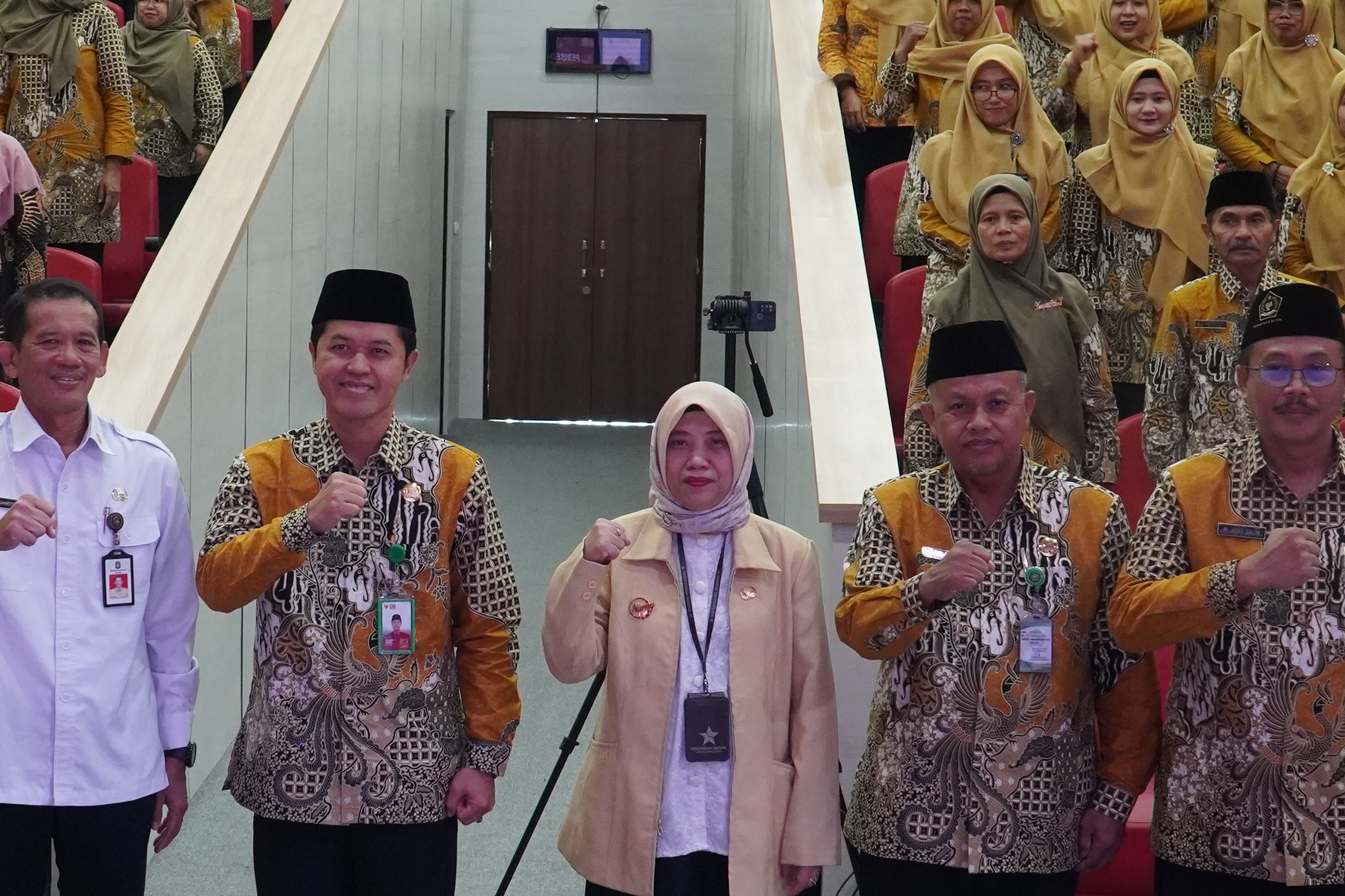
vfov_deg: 18.7
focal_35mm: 73
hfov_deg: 27.4
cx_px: 368
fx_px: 2727
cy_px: 435
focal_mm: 24
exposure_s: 1/50
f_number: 5.6
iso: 2000
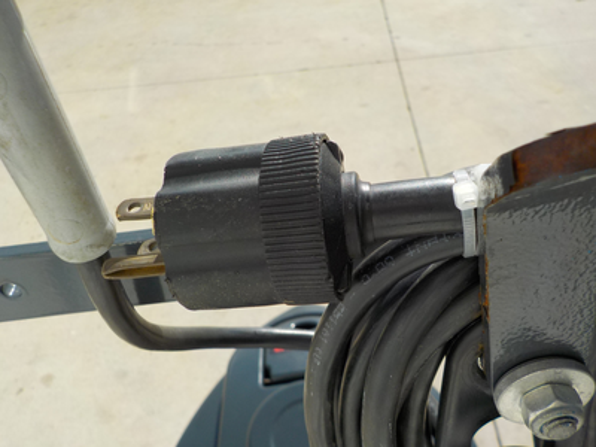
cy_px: 224
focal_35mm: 30
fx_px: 517
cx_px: 298
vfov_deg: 46.8
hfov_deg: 60.0
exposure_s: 1/1250
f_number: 3.3
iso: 125
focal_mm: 4.1
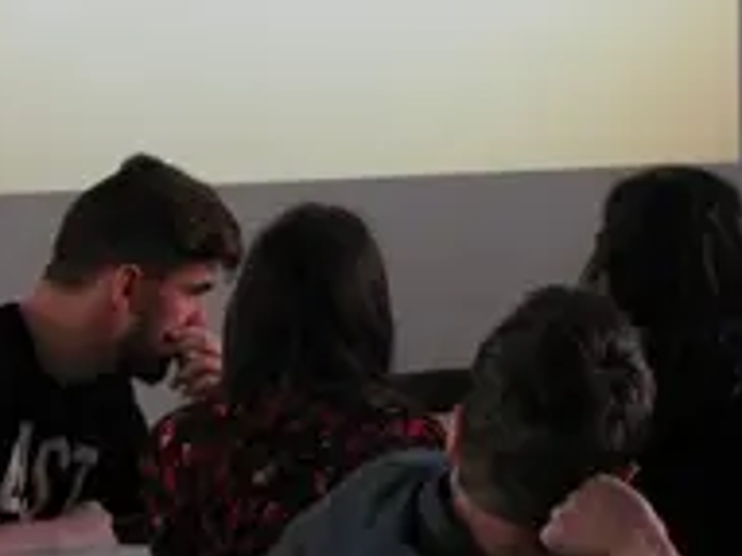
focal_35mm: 223
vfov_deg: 6.6
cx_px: 765
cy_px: -93
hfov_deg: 8.8
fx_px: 4777
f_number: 4
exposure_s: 1/10
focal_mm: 16.9
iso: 200
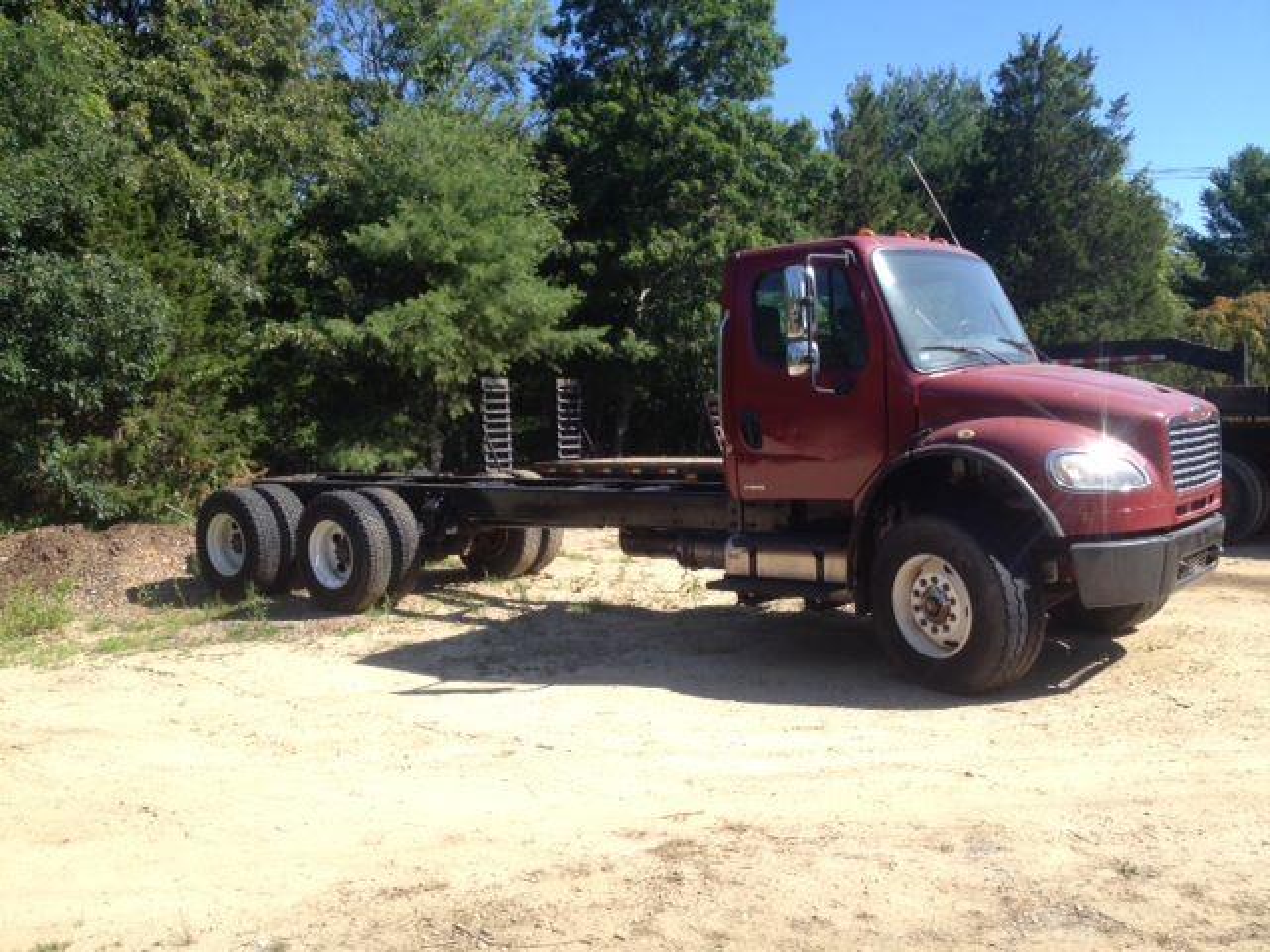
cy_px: 476
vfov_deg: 40.7
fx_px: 1284
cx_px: 635
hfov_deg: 52.6
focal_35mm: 35
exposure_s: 1/836
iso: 50
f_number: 2.4
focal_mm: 4.28
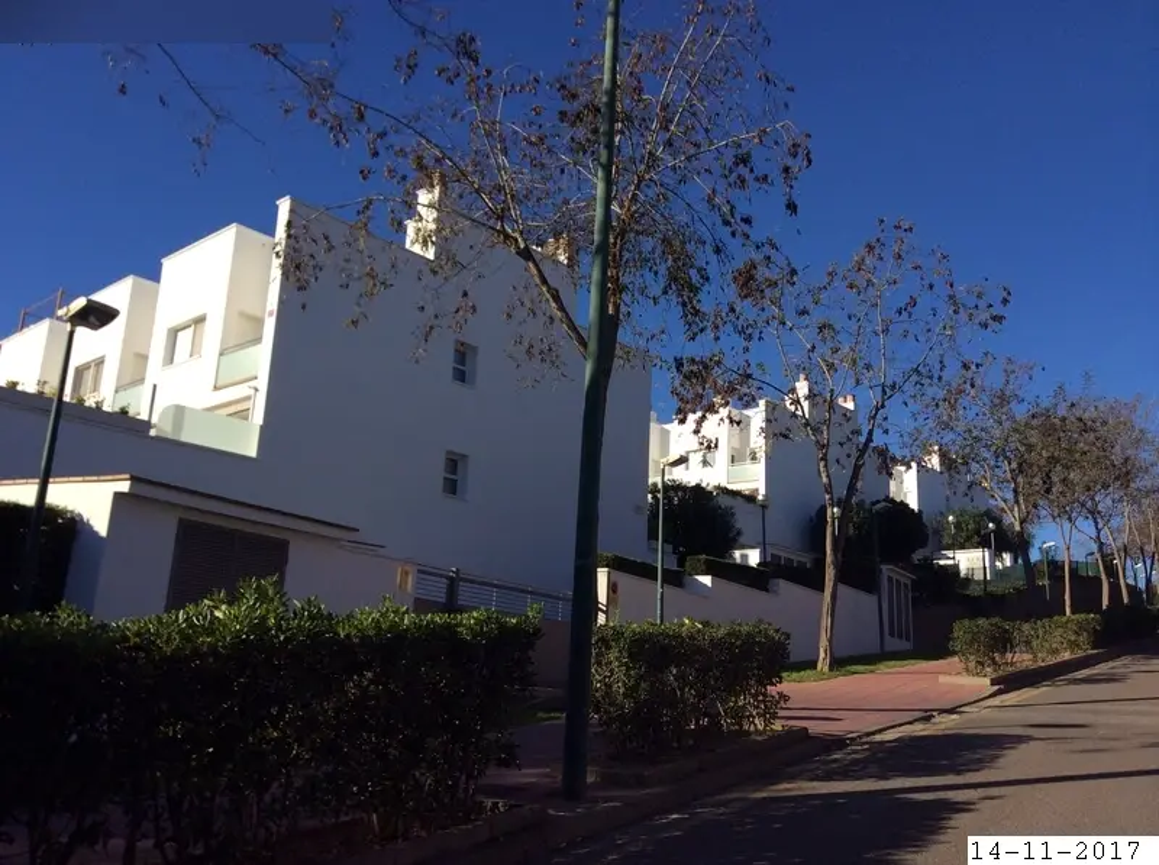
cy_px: 432
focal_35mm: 33
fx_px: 1103
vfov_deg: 42.8
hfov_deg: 55.4
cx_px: 580
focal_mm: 3.3
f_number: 2.4
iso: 32
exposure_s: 1/1733
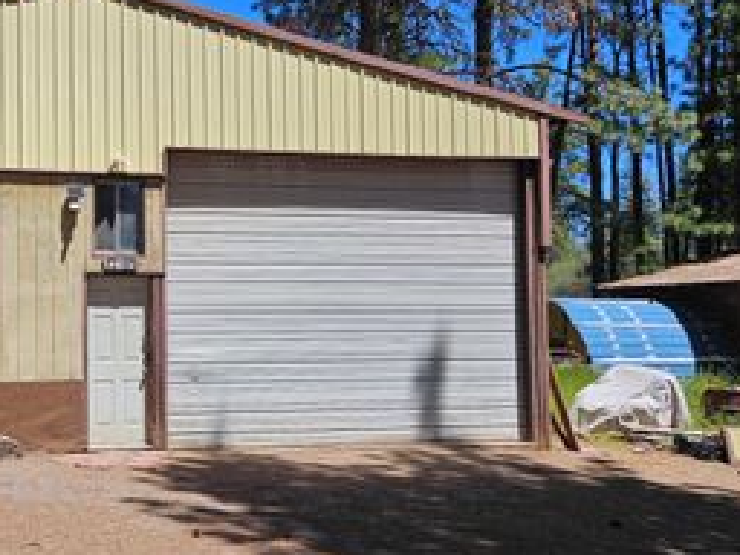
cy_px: 270
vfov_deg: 32.2
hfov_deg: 39.0
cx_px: 69
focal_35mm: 45
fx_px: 962
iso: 32
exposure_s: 1/2000
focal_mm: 5.4
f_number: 1.8
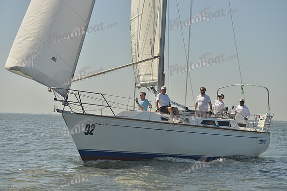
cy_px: 96
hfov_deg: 24.8
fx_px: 654
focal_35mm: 82
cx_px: 144
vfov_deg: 16.7
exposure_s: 1/1250
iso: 200
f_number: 4.5
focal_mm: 82
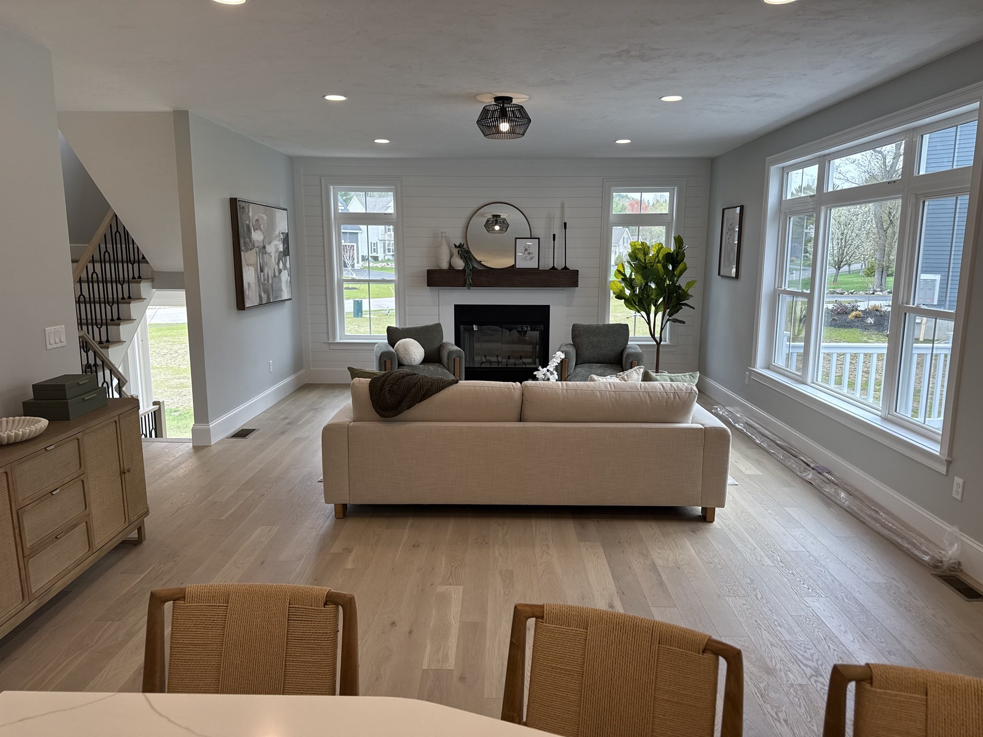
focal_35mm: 24
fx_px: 682
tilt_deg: -9.6
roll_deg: -0.6
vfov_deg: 56.8
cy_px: 368
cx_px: 492
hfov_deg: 71.6
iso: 100
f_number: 1.78
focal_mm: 6.76
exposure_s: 1/295
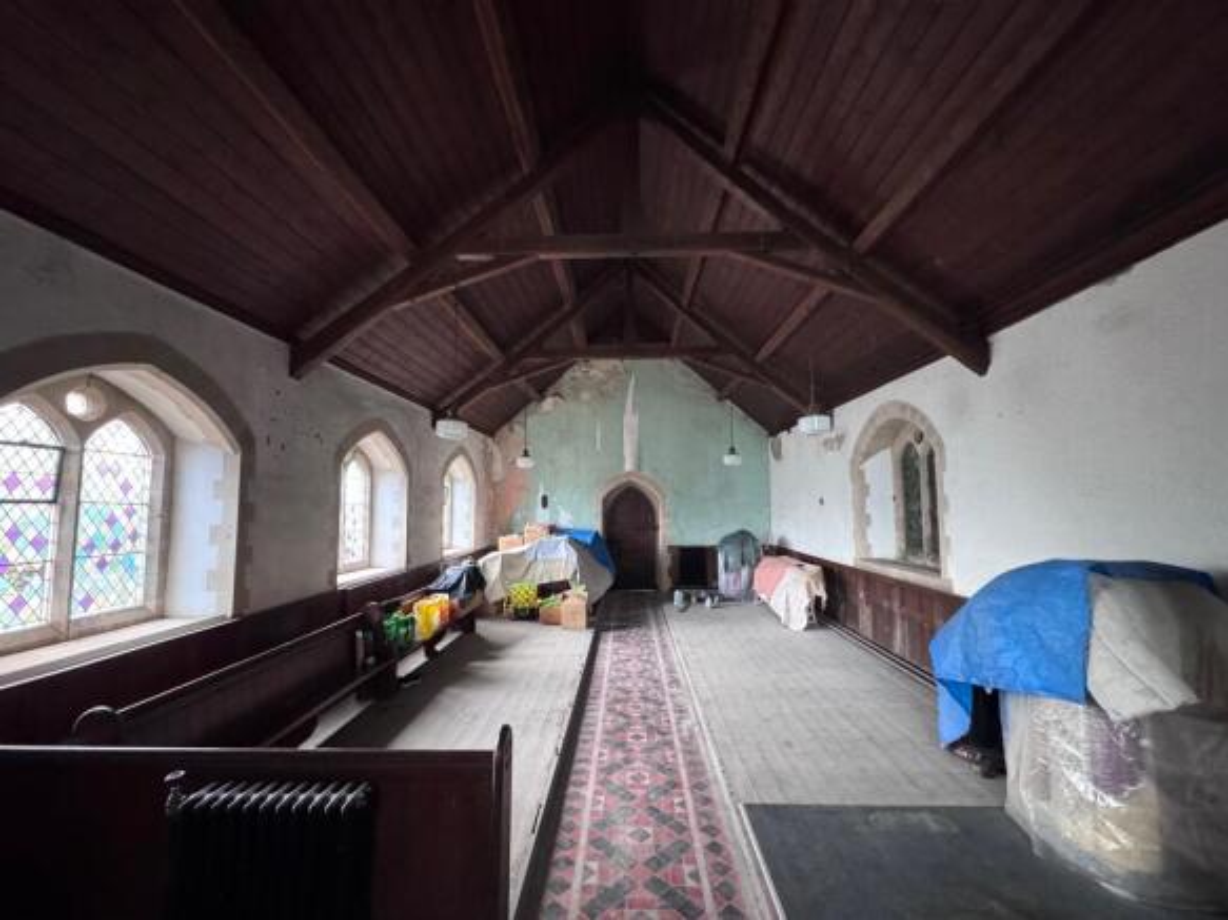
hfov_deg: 102.1
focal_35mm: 14
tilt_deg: +6.5
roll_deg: +0.0
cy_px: 460
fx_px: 497
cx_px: 614
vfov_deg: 85.7
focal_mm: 2.22
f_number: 2.2
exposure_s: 1/60
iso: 1250
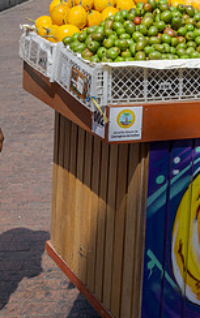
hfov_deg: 13.9
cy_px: 43
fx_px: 783
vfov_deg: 22.6
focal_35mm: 90
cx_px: 278
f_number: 7.1
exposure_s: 1/250
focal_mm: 30
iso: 100
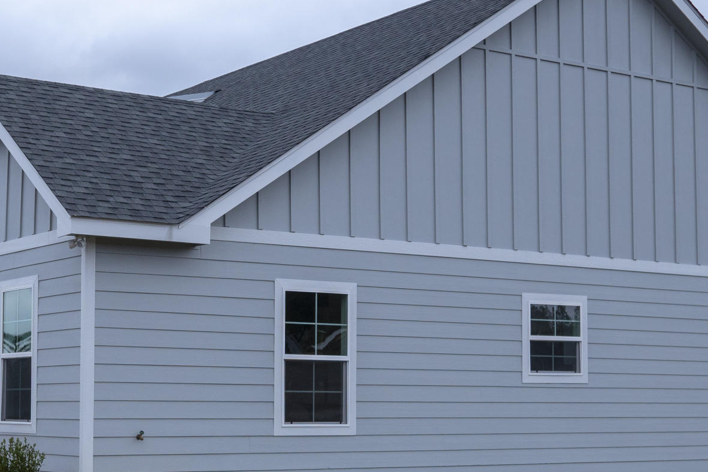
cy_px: 305
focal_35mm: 72
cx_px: 257
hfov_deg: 27.9
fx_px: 1421
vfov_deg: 18.8
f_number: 5.6
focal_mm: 19
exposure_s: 1/250
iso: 400
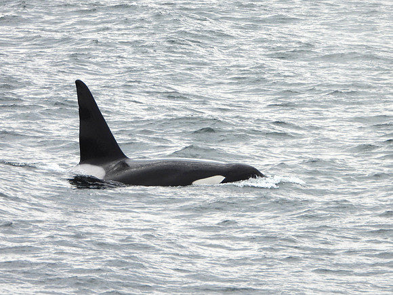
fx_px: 5302
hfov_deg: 4.2
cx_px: 196
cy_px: 148
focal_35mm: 467
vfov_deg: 3.2
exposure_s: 1/500
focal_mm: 83.9
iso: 100
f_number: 5
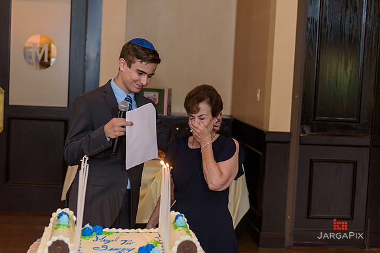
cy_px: 126
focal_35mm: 60
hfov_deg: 33.4
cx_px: 190
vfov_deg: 22.6
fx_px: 633
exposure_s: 1/125
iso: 1600
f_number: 3.2
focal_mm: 60
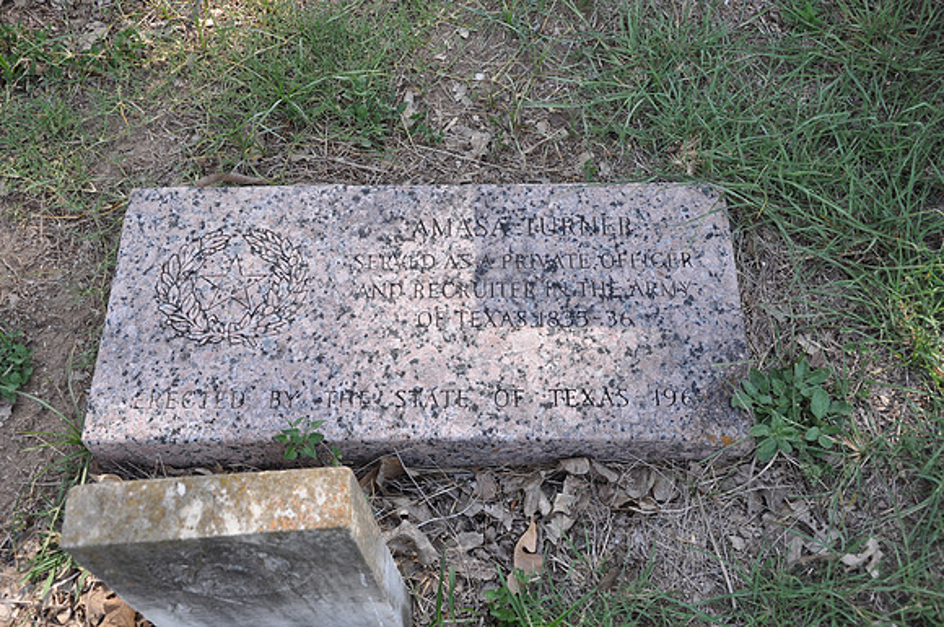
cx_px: 472
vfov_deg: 31.8
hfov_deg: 46.5
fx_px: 1100
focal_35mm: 42
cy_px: 314
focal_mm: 28
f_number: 5.6
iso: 280
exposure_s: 1/125
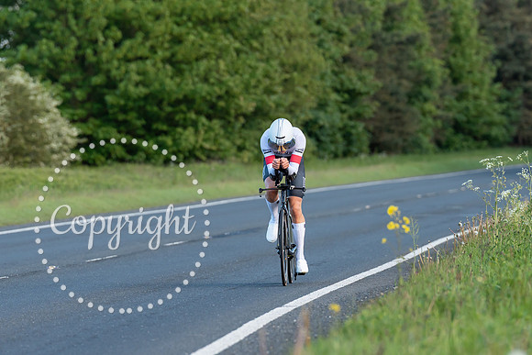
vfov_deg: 4.4
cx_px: 288
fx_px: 4628
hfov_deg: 6.6
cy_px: 142
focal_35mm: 313
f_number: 4
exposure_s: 1/1000
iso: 800
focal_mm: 200
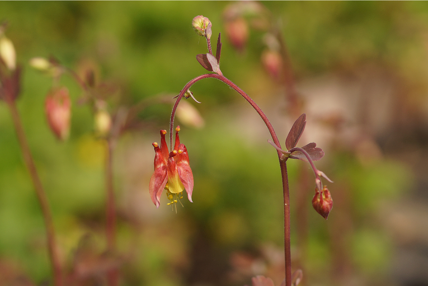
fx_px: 1783
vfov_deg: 9.1
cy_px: 143
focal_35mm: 150
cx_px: 214
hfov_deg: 13.7
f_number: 3.5
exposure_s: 1/640
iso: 100
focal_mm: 100
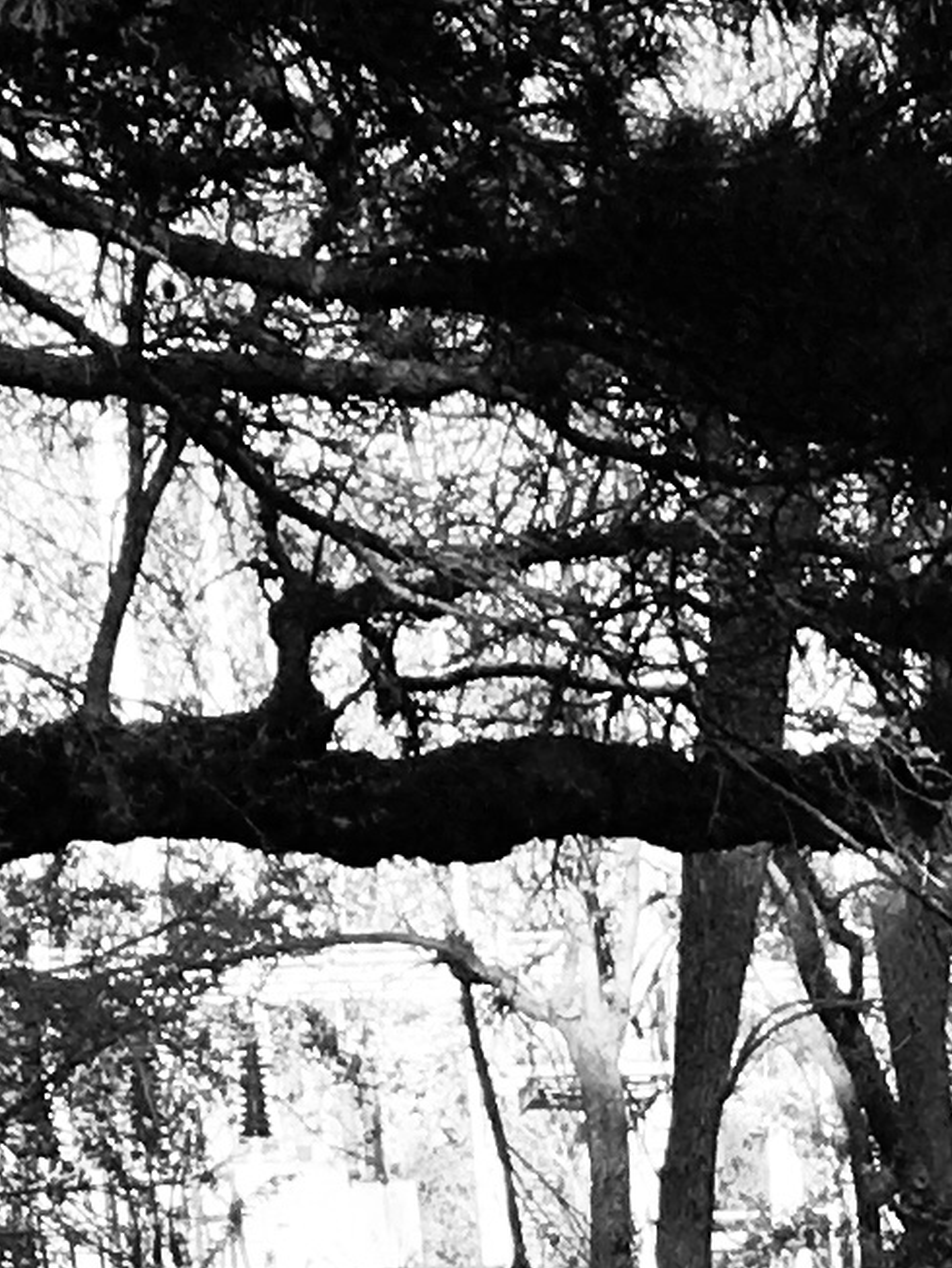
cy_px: 3755
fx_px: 6562
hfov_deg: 8.1
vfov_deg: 9.0
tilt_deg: -20.9
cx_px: 1424
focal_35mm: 179
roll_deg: +3.0
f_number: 2.2
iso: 25
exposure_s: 1/327
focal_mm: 4.15
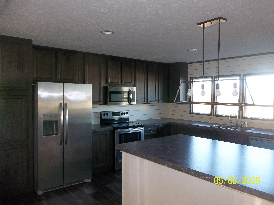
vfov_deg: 51.2
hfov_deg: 65.4
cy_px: 102
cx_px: 137
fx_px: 213
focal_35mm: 27
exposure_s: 1/30
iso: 160
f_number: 3.5
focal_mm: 4.9
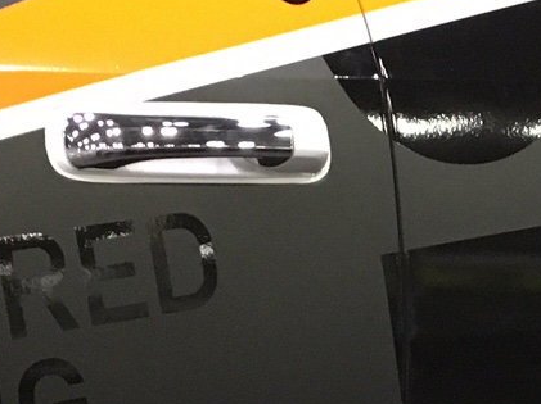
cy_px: 548
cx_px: 556
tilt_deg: -11.1
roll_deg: +0.4
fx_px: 2171
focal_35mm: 139
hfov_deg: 14.0
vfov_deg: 10.4
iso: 200
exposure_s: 1/20
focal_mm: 4.15
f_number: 2.2
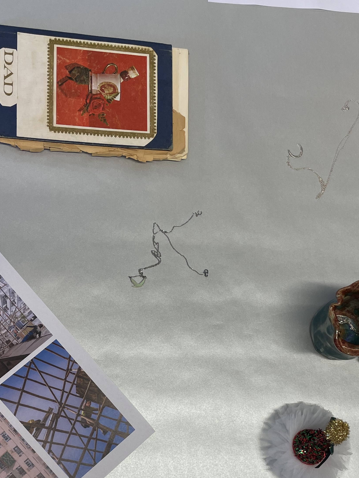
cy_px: 381
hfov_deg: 30.2
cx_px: 161
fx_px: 664
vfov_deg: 38.2
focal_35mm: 48
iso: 50
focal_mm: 4.2
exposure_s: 1/100
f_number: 1.6
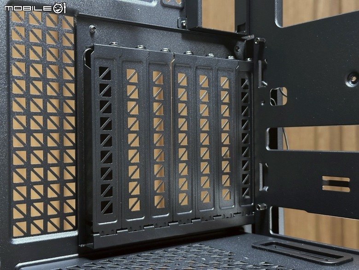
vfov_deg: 30.3
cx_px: 180
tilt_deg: -0.3
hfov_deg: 39.7
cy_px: 135
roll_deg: +0.1
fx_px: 498
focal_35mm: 48
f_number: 1.78
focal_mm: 6.86
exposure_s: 1/40
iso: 500
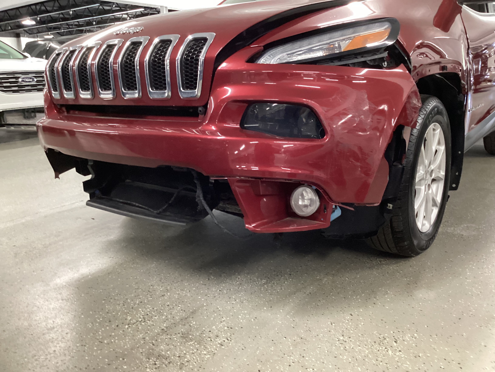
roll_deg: +0.9
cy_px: 186
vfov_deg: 45.4
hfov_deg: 58.4
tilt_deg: -16.2
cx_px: 248
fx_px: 443
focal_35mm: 31
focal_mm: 3.3
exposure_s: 1/33
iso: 400
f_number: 2.4
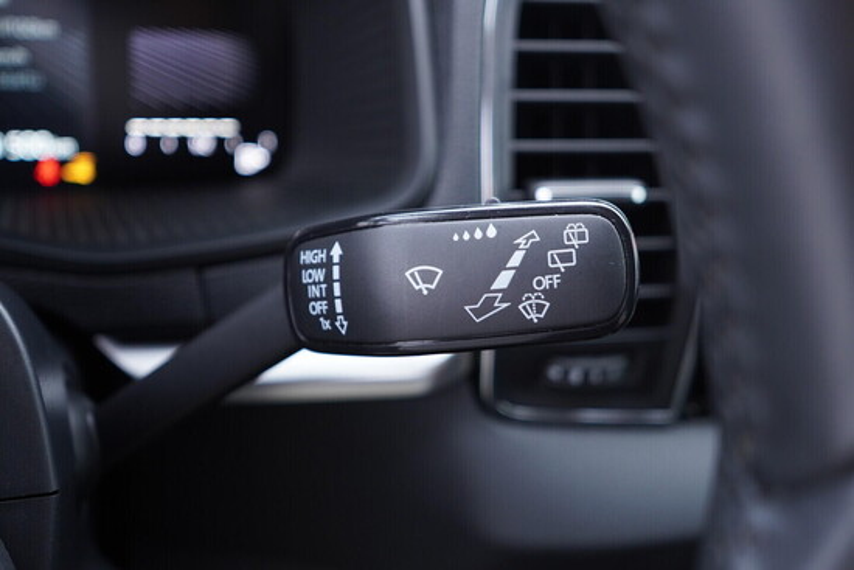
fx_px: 854
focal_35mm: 36
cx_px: 427
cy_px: 285
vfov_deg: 36.9
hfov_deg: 53.1
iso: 320
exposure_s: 1/40
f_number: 2.8
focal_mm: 24
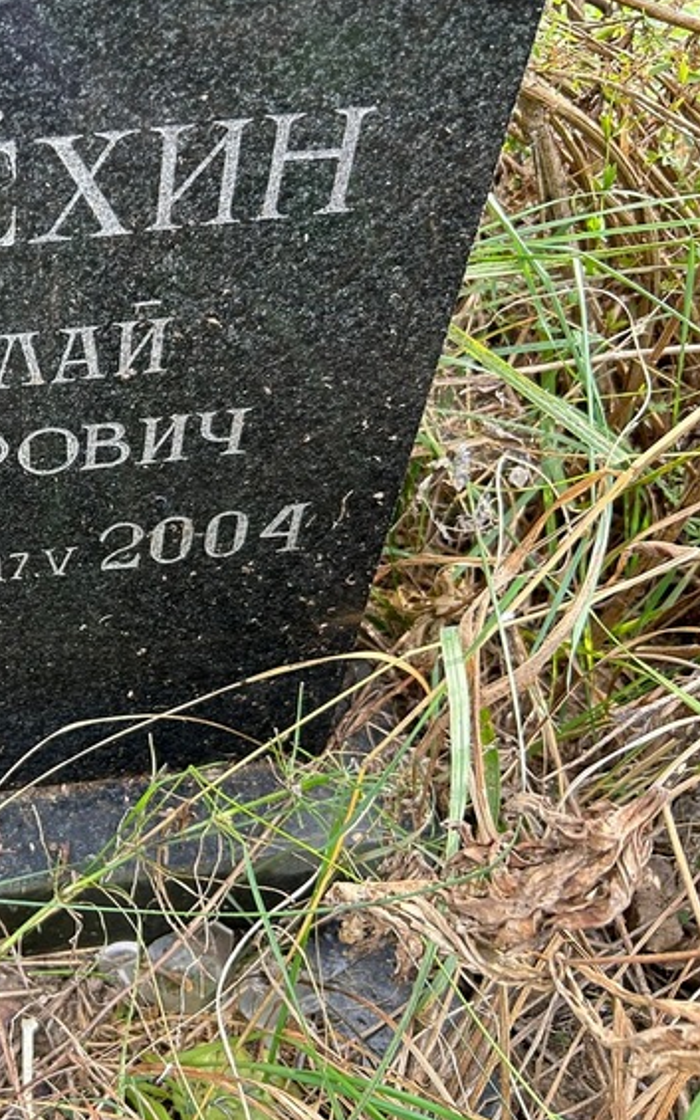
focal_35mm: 39
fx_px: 1191
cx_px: -42
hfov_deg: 29.9
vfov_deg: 50.4
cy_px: 535
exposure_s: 1/169
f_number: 1.5
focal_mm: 5.7
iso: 64
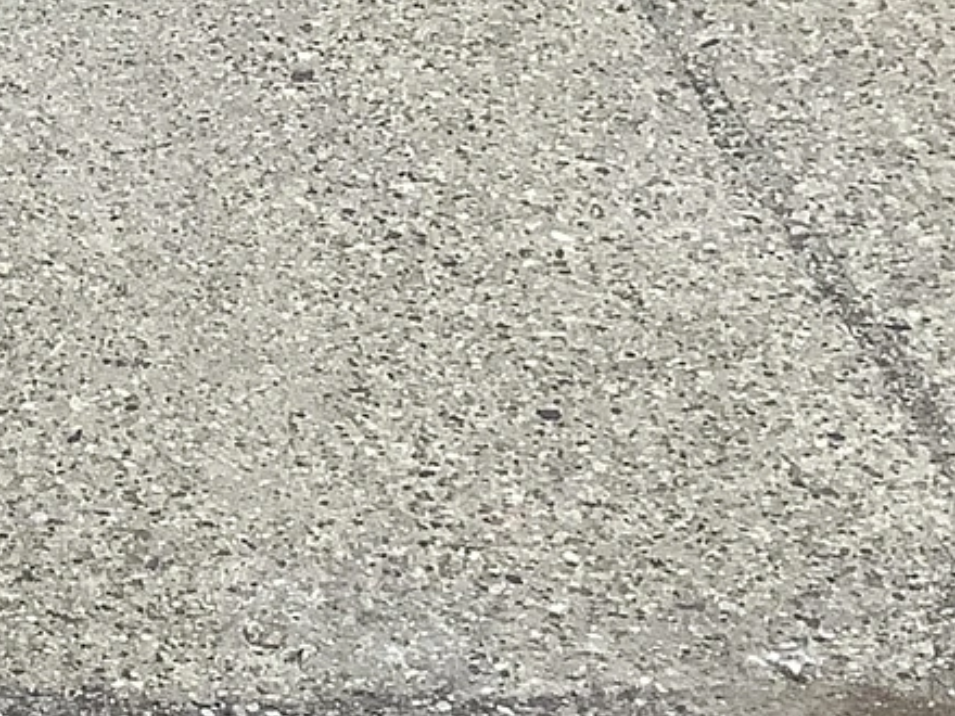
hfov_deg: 12.6
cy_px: 91
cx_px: -812
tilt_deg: -30.5
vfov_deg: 10.5
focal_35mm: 141
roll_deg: +0.5
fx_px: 3890
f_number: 2.4
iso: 80
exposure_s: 1/100
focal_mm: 3.3
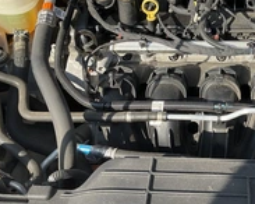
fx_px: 467
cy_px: 14
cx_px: 196
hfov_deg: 29.9
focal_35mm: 62
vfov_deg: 23.8
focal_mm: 3
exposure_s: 1/650
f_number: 1.8
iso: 25
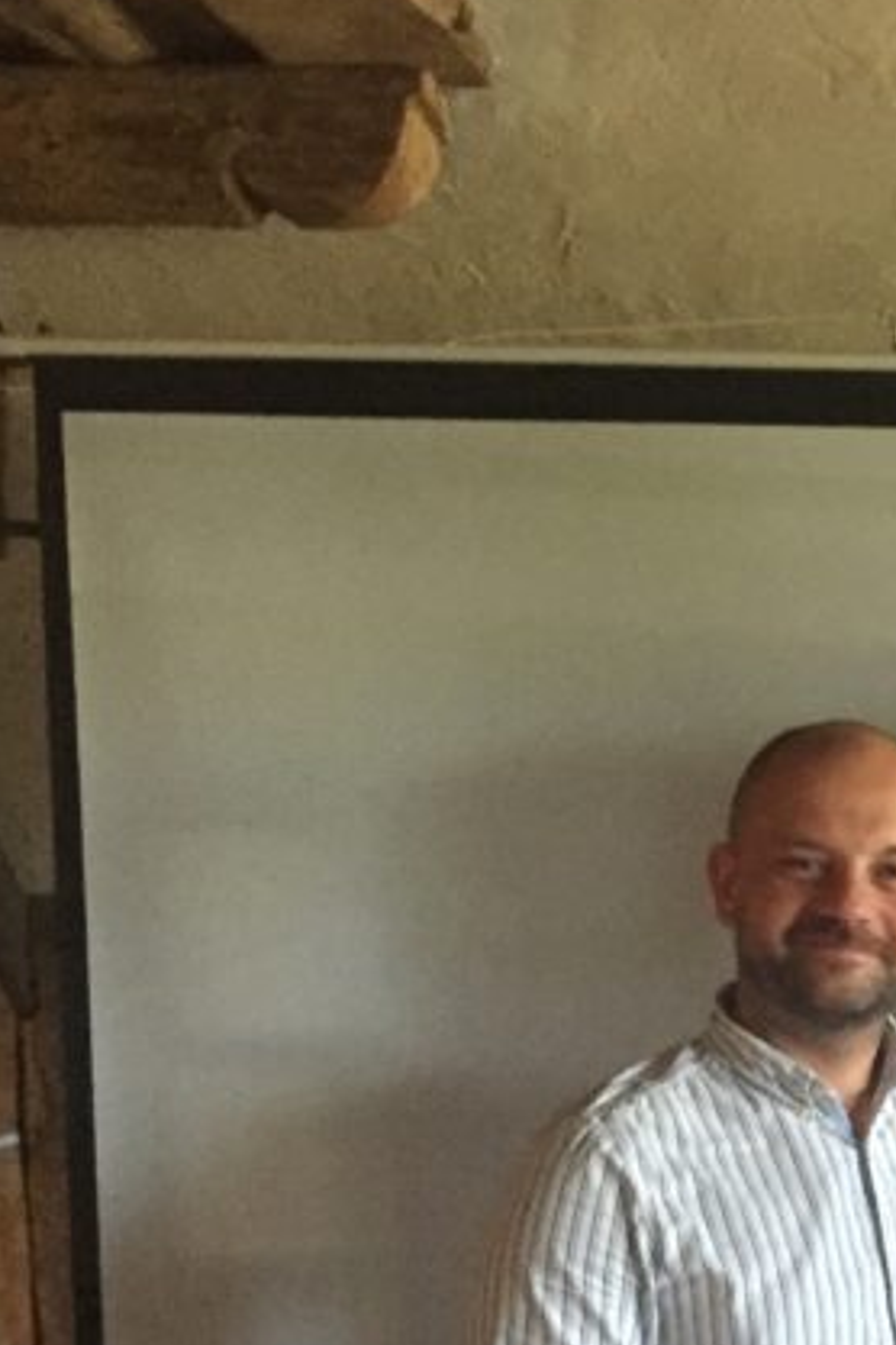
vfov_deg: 26.9
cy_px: 1035
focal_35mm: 74
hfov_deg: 15.9
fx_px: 2762
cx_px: 1566
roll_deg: -0.1
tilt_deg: -3.4
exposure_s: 1/17
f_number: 2.2
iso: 400
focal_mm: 4.15
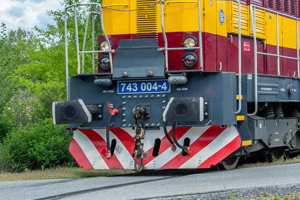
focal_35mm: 106
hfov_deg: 18.3
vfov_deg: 12.5
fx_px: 883
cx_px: 357
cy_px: -60
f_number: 9
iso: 160
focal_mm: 24
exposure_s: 1/500
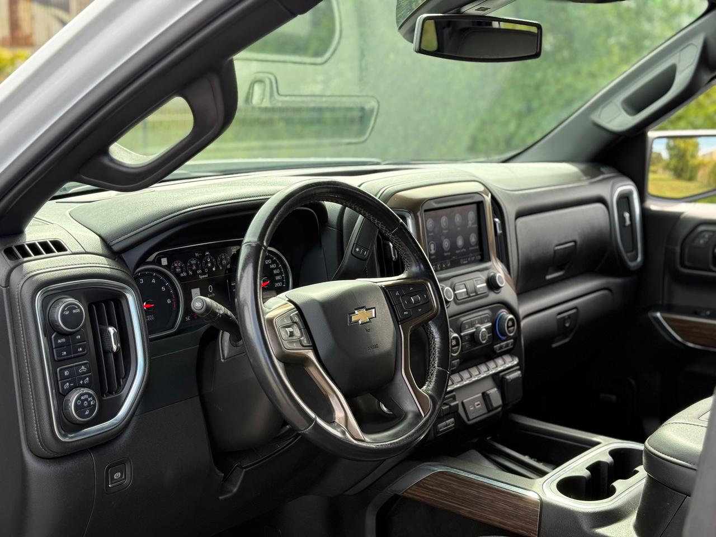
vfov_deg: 30.3
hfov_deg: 39.7
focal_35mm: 48
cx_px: 358
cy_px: 268
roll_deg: -2.0
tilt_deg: -9.7
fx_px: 993
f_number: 1.78
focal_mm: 6.76
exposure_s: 1/447
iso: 100
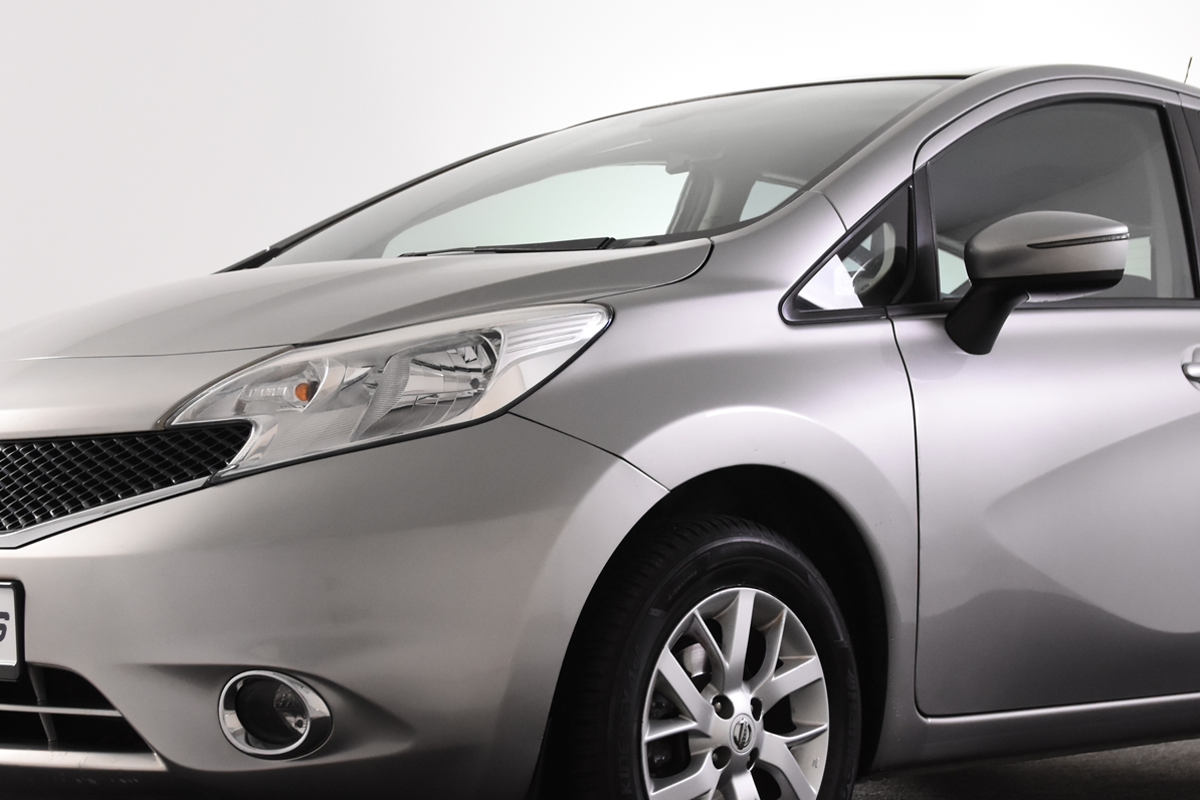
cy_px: 496
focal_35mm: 75
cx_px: 666
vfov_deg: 18.2
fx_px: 2493
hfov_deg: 27.0
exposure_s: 1/100
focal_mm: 31
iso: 1600
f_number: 5
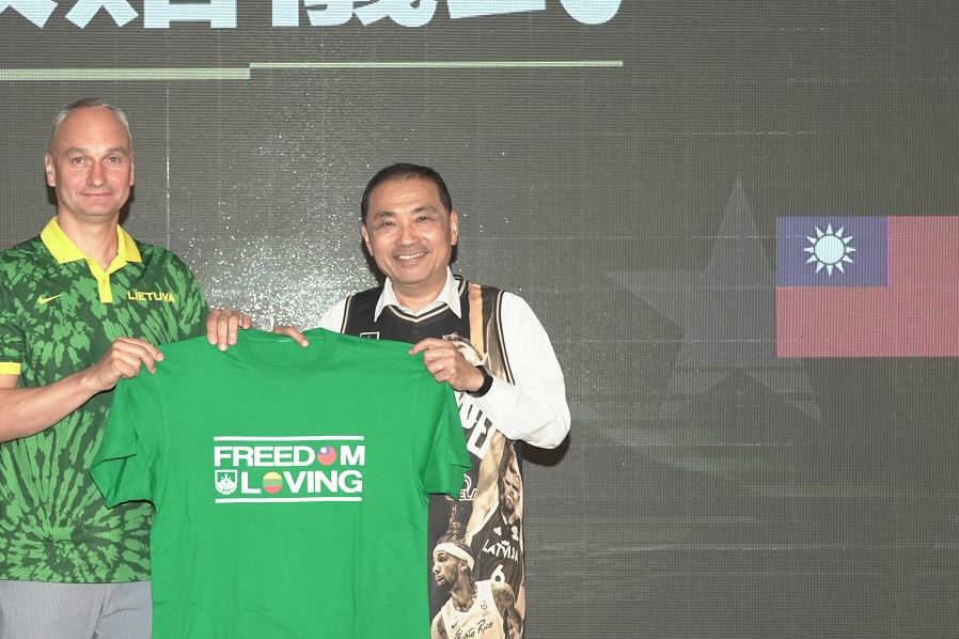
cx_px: 282
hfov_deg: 20.7
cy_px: 371
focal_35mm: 98
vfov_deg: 13.9
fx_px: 2610
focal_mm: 44
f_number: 4.5
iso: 1000
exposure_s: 1/250
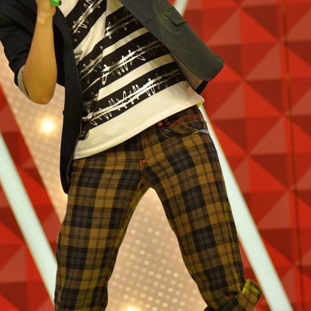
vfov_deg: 4.7
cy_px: 36
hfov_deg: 4.7
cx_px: 115
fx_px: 3791
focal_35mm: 373
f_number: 4.5
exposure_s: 1/200
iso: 800
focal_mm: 150
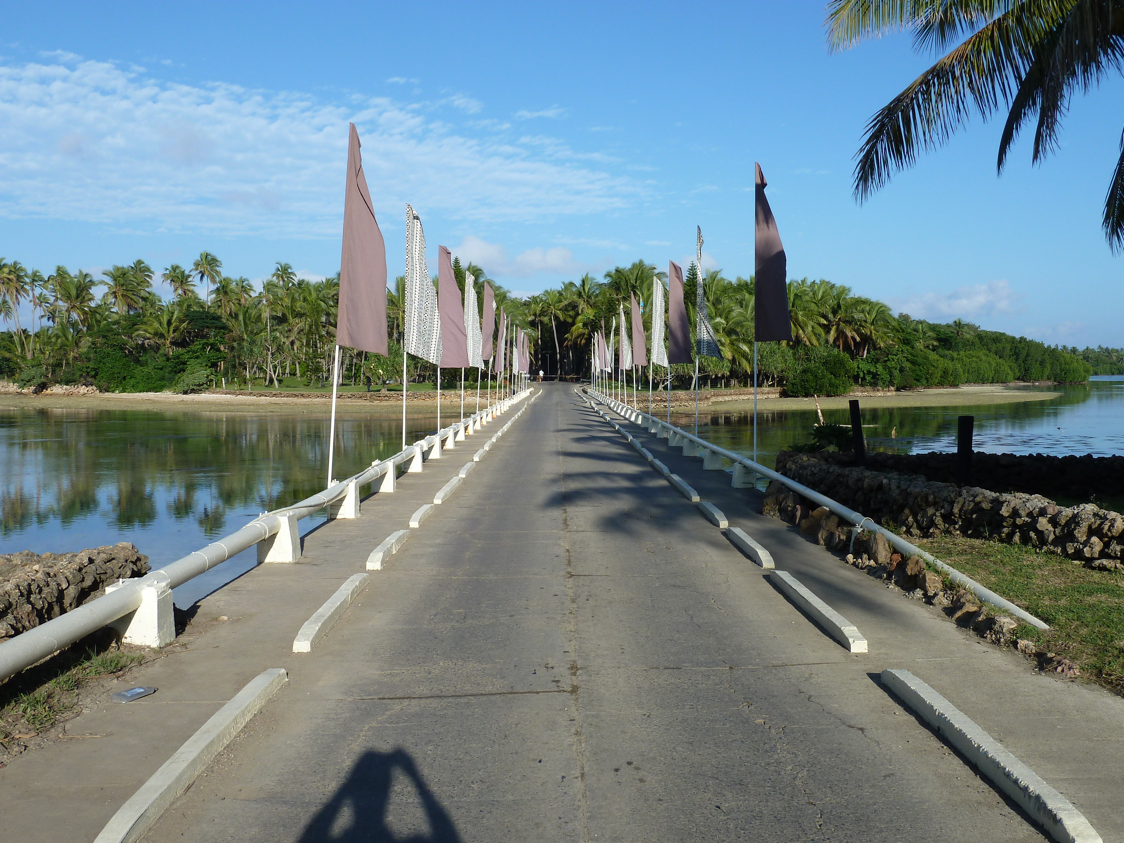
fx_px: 1136
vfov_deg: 40.7
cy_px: 422
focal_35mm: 35
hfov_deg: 52.6
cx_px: 562
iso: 80
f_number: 4.5
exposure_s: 1/500
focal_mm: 5.7
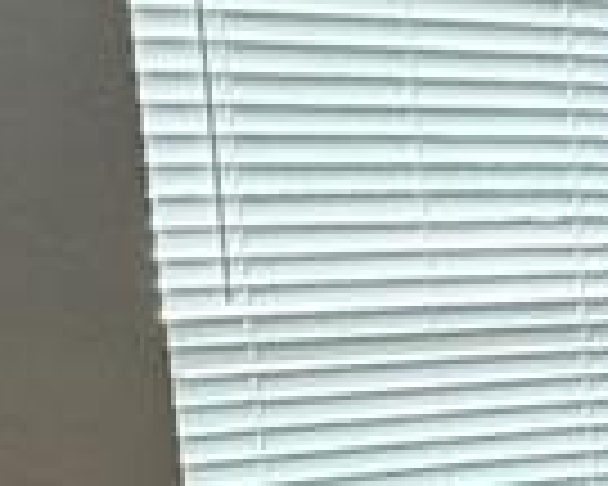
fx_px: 1871
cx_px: 964
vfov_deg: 14.1
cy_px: 666
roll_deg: +0.6
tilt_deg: -13.8
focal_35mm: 104
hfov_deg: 16.5
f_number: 2.2
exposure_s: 1/60
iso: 250
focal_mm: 2.22
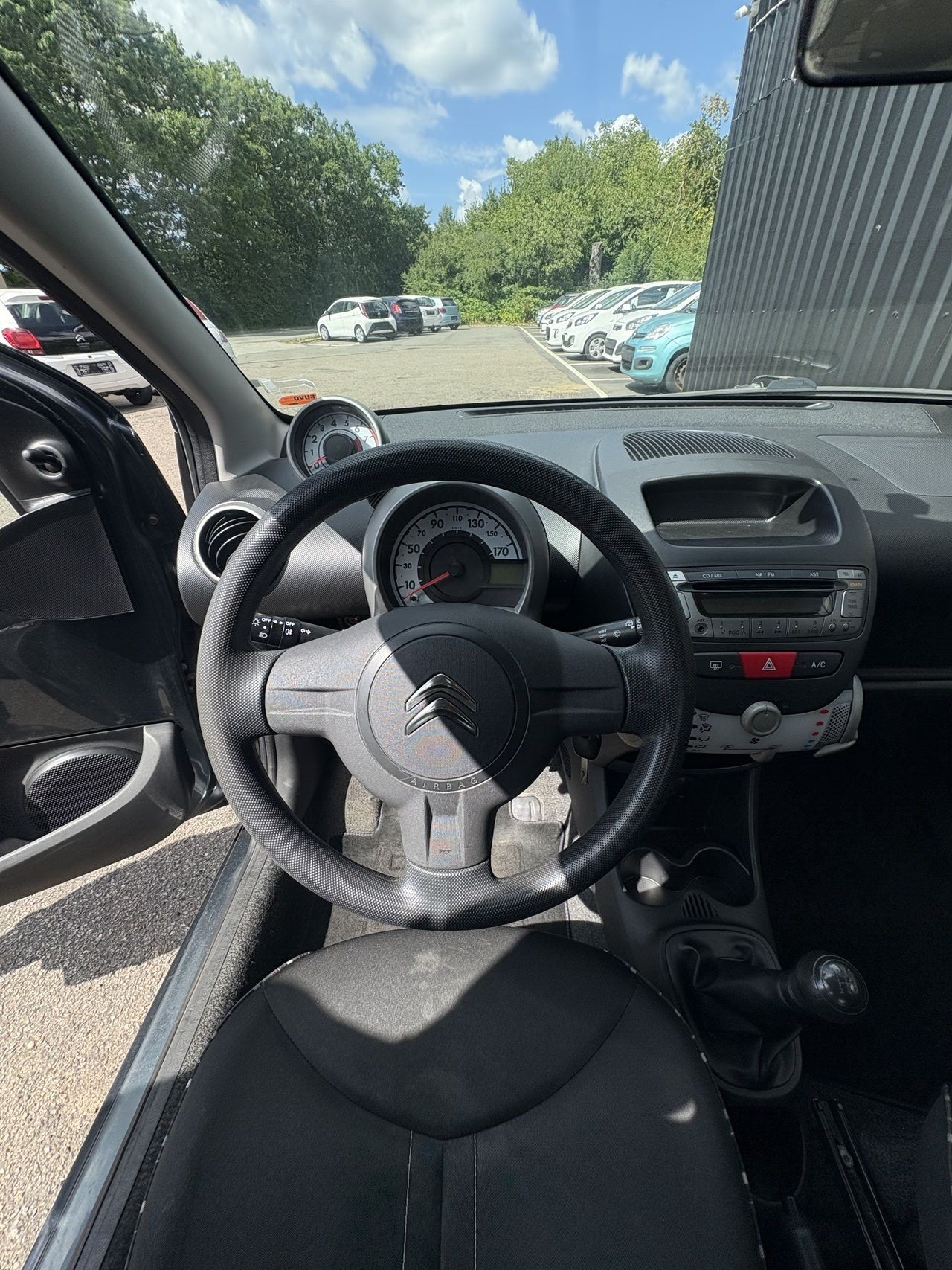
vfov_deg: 102.1
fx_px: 513
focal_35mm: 14
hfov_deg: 85.7
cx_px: 476
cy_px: 635
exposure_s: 1/899
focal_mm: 2.22
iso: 64
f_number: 2.2
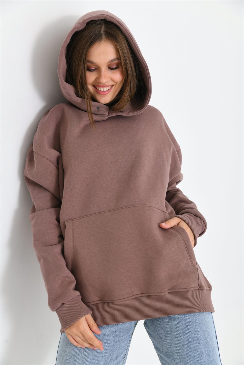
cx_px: 122
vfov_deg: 39.6
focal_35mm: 50
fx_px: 508
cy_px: 182
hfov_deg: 27.0
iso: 100
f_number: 5.6
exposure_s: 1/125
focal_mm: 50
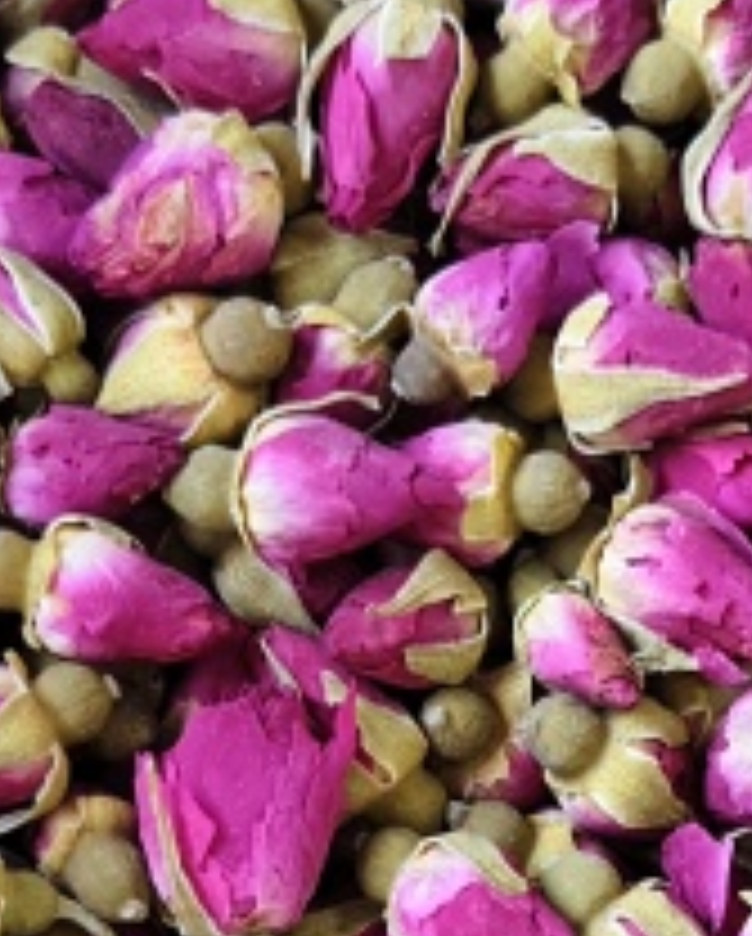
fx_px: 3192
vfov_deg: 15.5
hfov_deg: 13.4
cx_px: 590
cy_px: 1352
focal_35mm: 115
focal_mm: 5.56
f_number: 1.88
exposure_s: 1/100
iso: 662
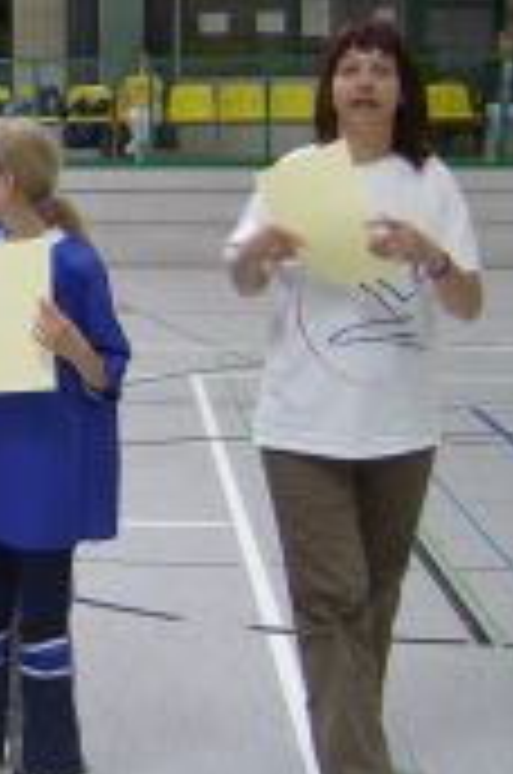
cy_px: 270
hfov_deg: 14.1
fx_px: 1867
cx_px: -374
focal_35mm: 87
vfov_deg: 23.3
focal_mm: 6
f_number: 2.8
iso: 200
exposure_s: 1/62.4
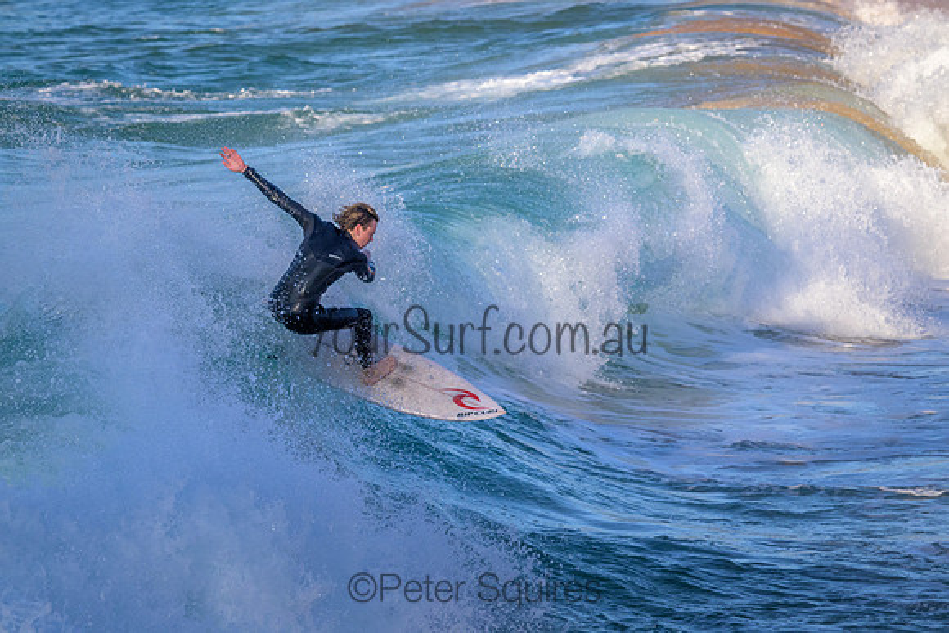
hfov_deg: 4.9
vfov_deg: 3.3
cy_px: 316
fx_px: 11074
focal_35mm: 420
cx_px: 474
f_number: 10
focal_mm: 420
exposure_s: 1/2000
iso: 2000
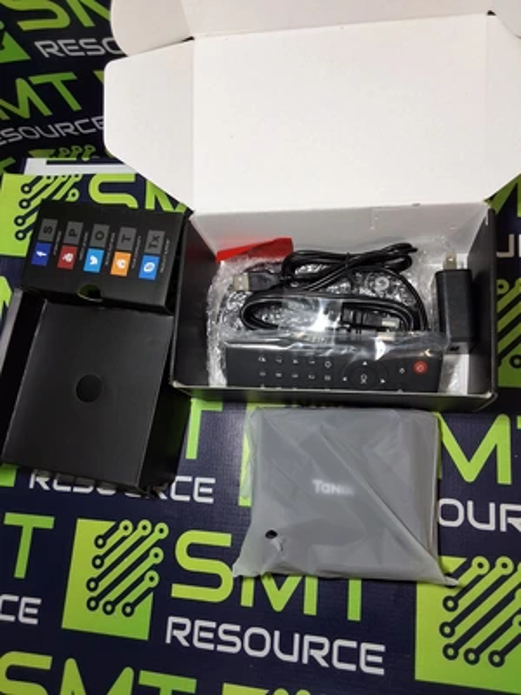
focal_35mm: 28
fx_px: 562
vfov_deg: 63.4
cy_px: 348
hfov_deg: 49.7
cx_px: 260
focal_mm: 2.91
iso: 50
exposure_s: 1/40
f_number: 1.9
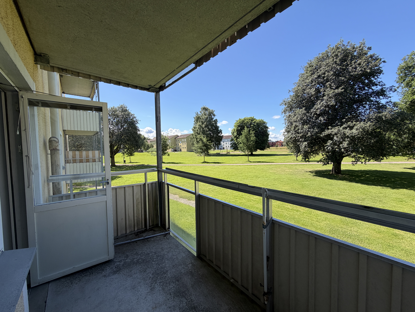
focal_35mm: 14
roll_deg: +1.1
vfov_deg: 85.7
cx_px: 208
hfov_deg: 102.1
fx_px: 168
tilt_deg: -2.4
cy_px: 156
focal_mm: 2.22
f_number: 2.2
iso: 40
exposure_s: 1/760
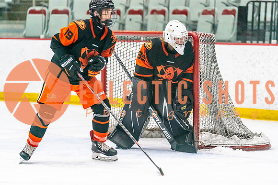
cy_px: 97
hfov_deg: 9.7
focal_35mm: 212
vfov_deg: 6.5
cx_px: 150
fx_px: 1634
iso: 3200
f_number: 2.8
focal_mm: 186
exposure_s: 1/1250
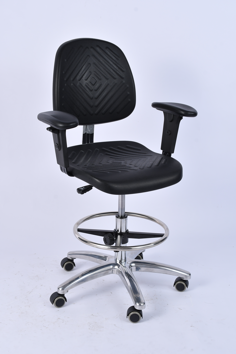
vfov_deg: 33.4
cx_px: 118
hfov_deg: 22.6
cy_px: 177
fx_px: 590
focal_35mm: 60
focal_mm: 40
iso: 125
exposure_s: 1/125
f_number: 9
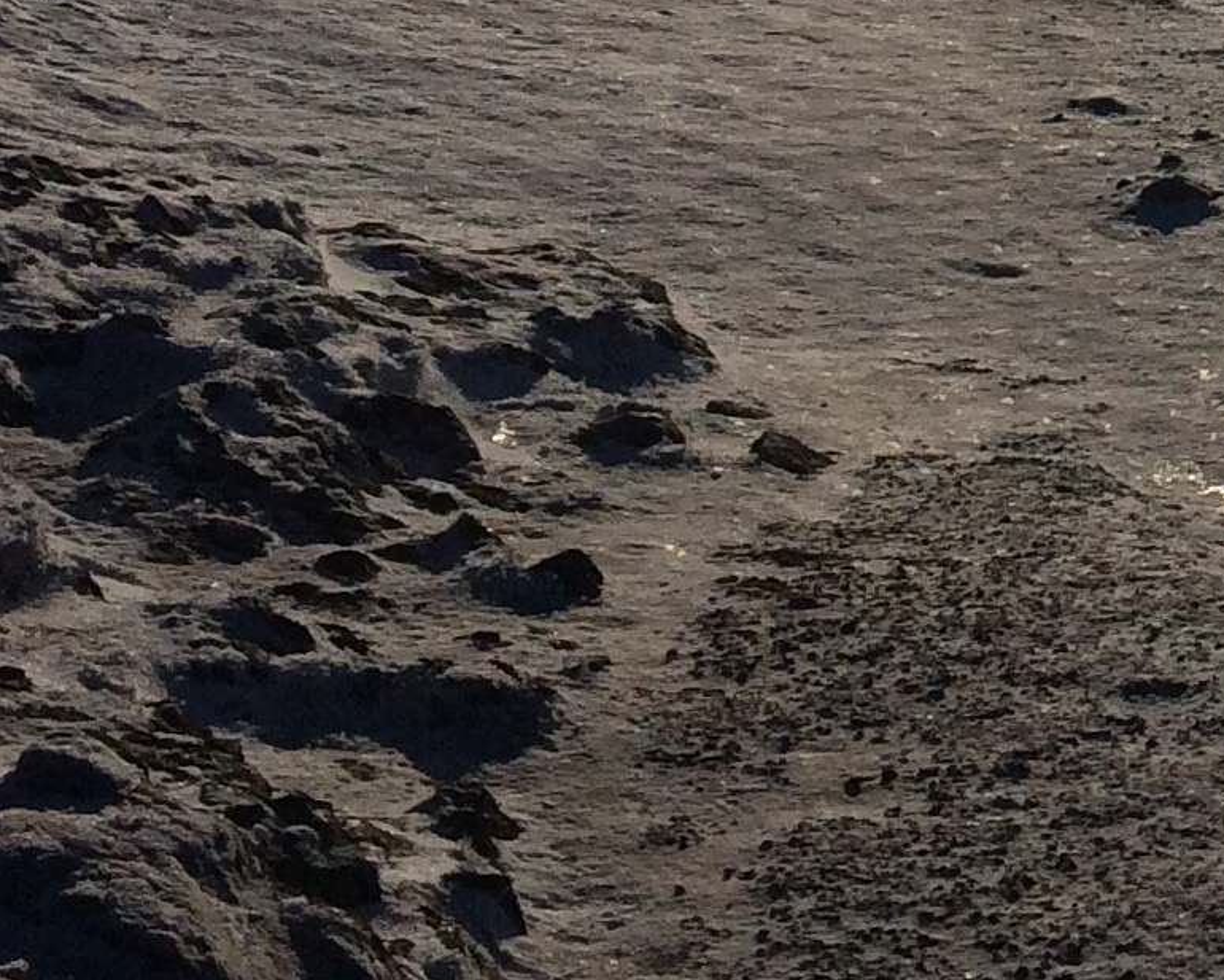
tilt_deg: +1.2
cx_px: 1804
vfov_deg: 11.8
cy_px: -813
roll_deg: +2.8
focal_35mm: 120
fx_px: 4347
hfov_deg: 14.9
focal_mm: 4.15
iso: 40
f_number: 2.2
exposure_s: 1/20833
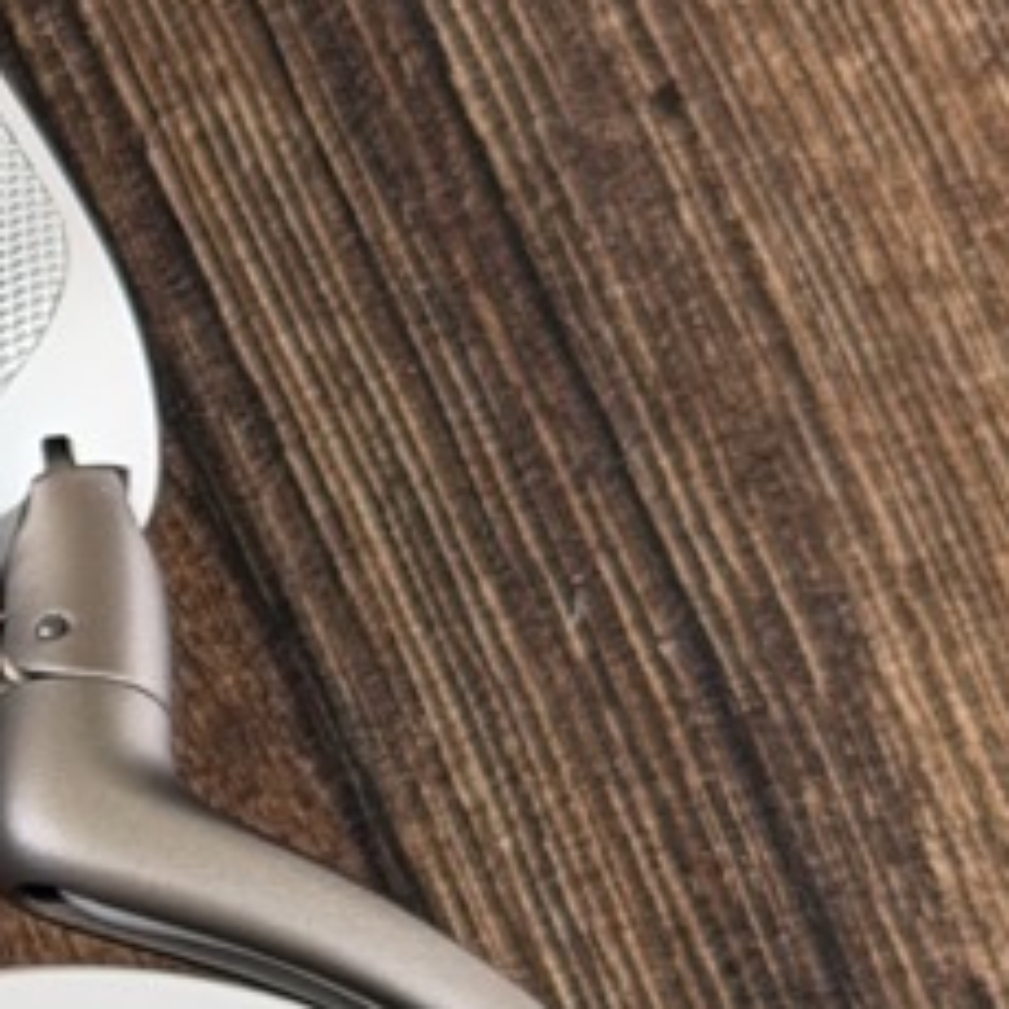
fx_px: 7288
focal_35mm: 221
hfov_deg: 7.5
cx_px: -1268
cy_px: 1316
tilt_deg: -69.0
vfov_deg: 7.8
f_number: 1.78
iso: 100
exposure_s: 1/60
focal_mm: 6.76
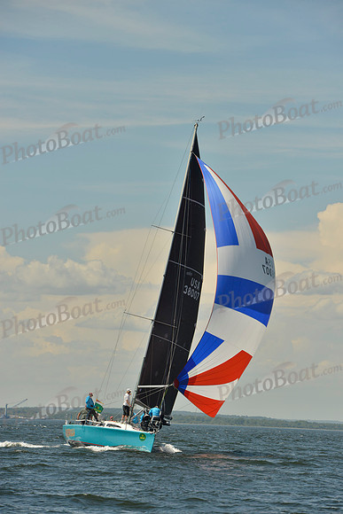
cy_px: 257
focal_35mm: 160
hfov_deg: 8.6
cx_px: 172
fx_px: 2285
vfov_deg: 12.8
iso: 280
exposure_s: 1/1600
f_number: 9
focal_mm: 160
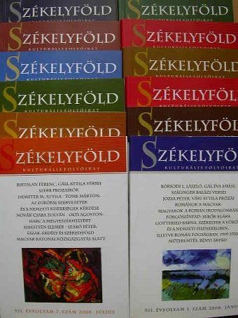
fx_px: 348
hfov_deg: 37.7
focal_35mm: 38
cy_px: 159
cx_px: 119
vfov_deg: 49.0
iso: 100
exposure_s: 1/66.4
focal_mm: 7.85
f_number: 3.7
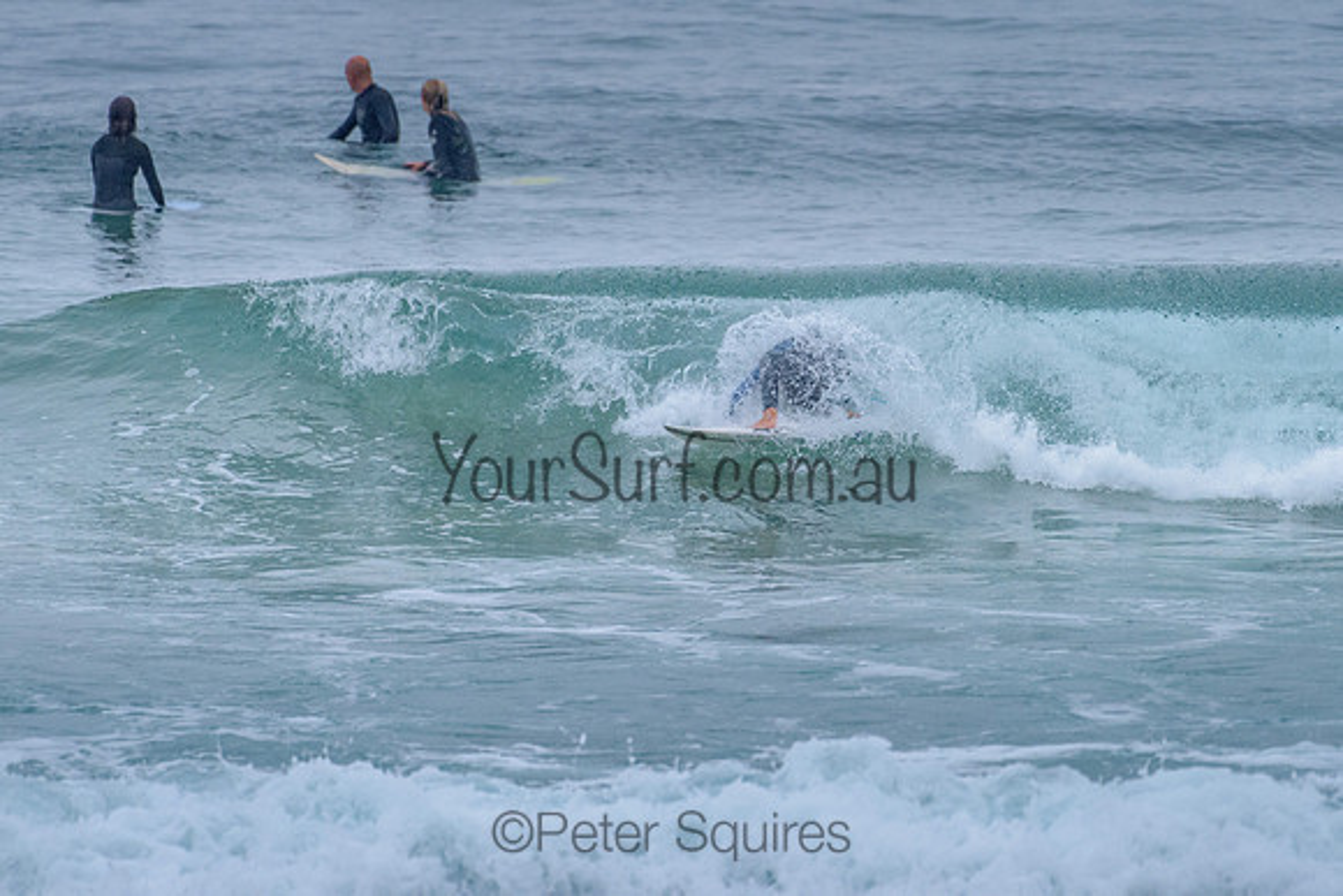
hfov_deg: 3.4
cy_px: 347
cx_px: 738
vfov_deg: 2.2
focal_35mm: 613
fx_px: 22867
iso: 2200
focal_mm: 500
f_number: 5.6
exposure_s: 1/2000
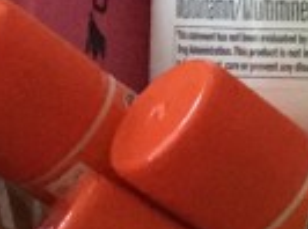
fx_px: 1988
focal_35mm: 224
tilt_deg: -49.7
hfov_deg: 7.7
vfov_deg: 6.5
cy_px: -69
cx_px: 931
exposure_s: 1/20
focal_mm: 4.15
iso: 250
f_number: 2.2
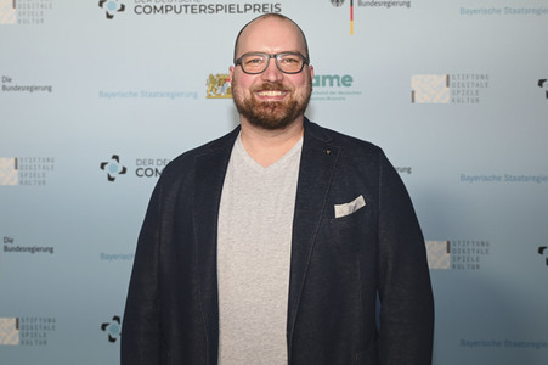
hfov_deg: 43.6
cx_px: 274
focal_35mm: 45
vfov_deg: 29.8
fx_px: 684
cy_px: 182
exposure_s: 1/160
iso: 1000
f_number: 4
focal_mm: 45
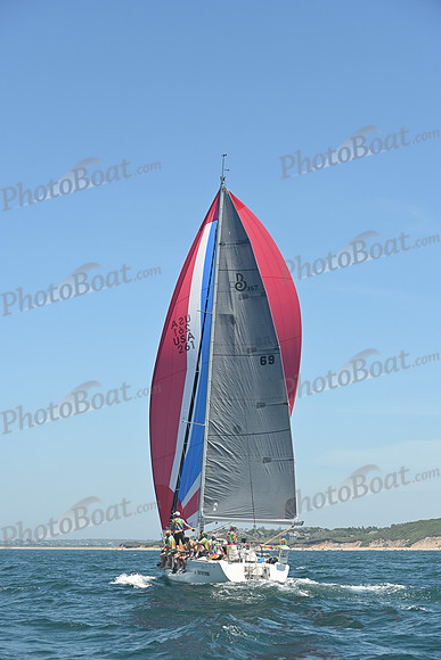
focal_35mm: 70
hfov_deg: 19.5
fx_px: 1285
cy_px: 330
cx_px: 220
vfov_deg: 28.8
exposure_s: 1/1000
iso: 320
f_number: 8
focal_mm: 70
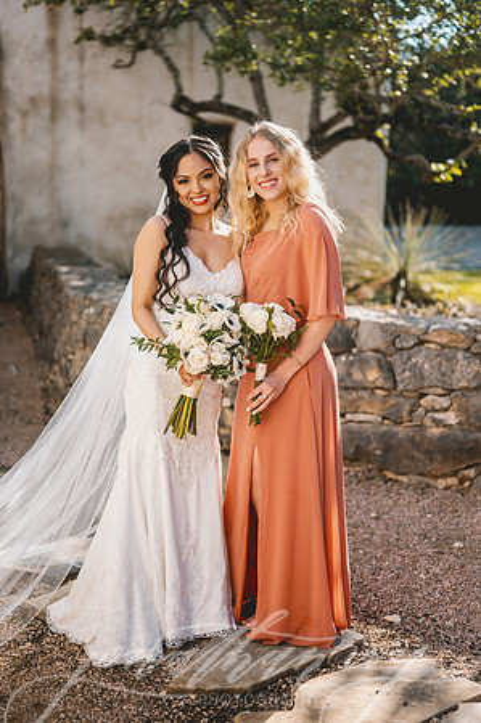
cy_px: 362
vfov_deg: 39.6
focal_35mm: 50
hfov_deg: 26.9
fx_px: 1004
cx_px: 240
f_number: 1.8
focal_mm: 50
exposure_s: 1/2500
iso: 80
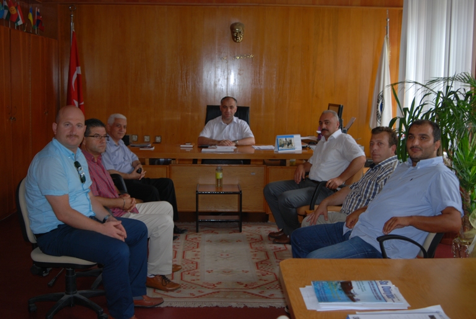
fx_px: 556
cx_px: 238
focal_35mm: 42
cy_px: 160
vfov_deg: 32.0
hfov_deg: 46.4
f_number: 3.5
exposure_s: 1/60
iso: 200
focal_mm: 28
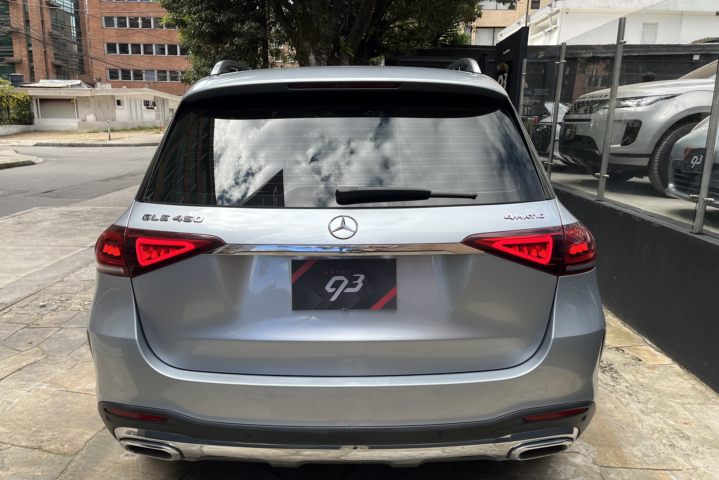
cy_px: 262
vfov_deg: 46.3
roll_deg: -1.0
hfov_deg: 65.5
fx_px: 559
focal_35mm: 28
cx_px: 354
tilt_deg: -13.6
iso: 50
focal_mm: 5.1
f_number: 1.6
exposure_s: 1/710
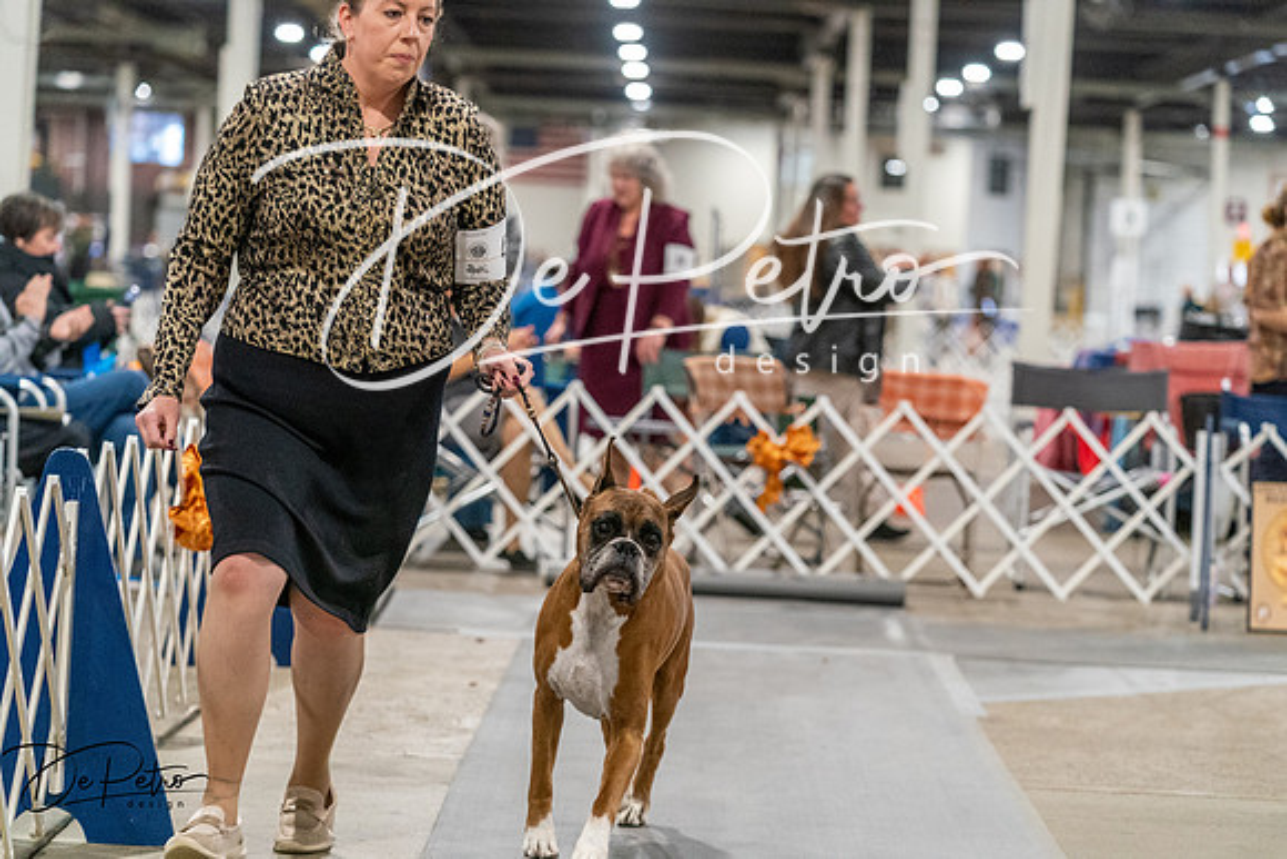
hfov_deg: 20.4
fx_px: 3576
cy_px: 430
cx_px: 644
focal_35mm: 100
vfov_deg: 13.7
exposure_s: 1/250
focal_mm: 100
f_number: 3.5
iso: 6400
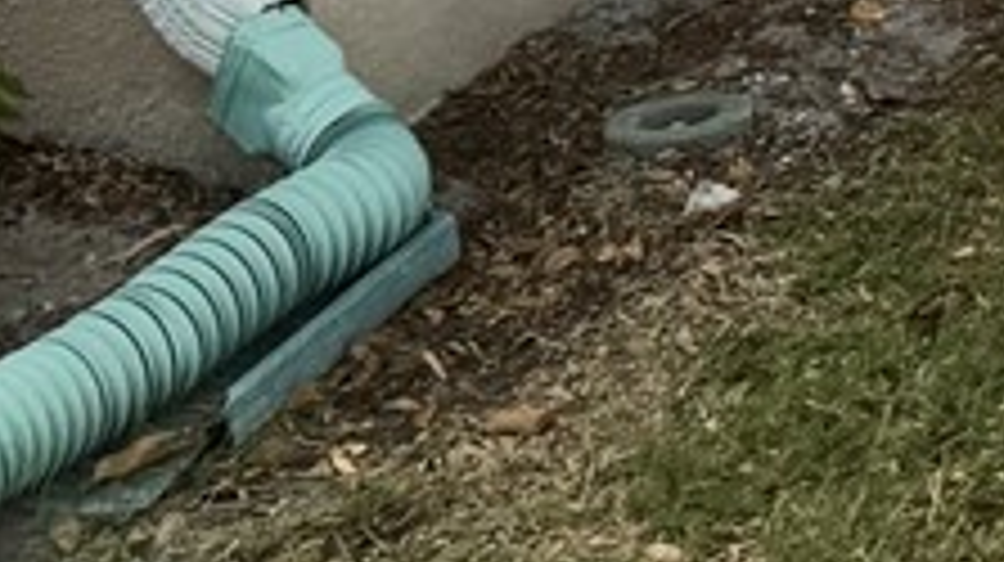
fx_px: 5001
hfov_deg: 10.9
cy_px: -1556
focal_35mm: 188
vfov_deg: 5.7
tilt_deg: -0.6
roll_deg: -0.3
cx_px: 1639
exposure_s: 1/3597
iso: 80
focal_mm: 6.76
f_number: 1.78
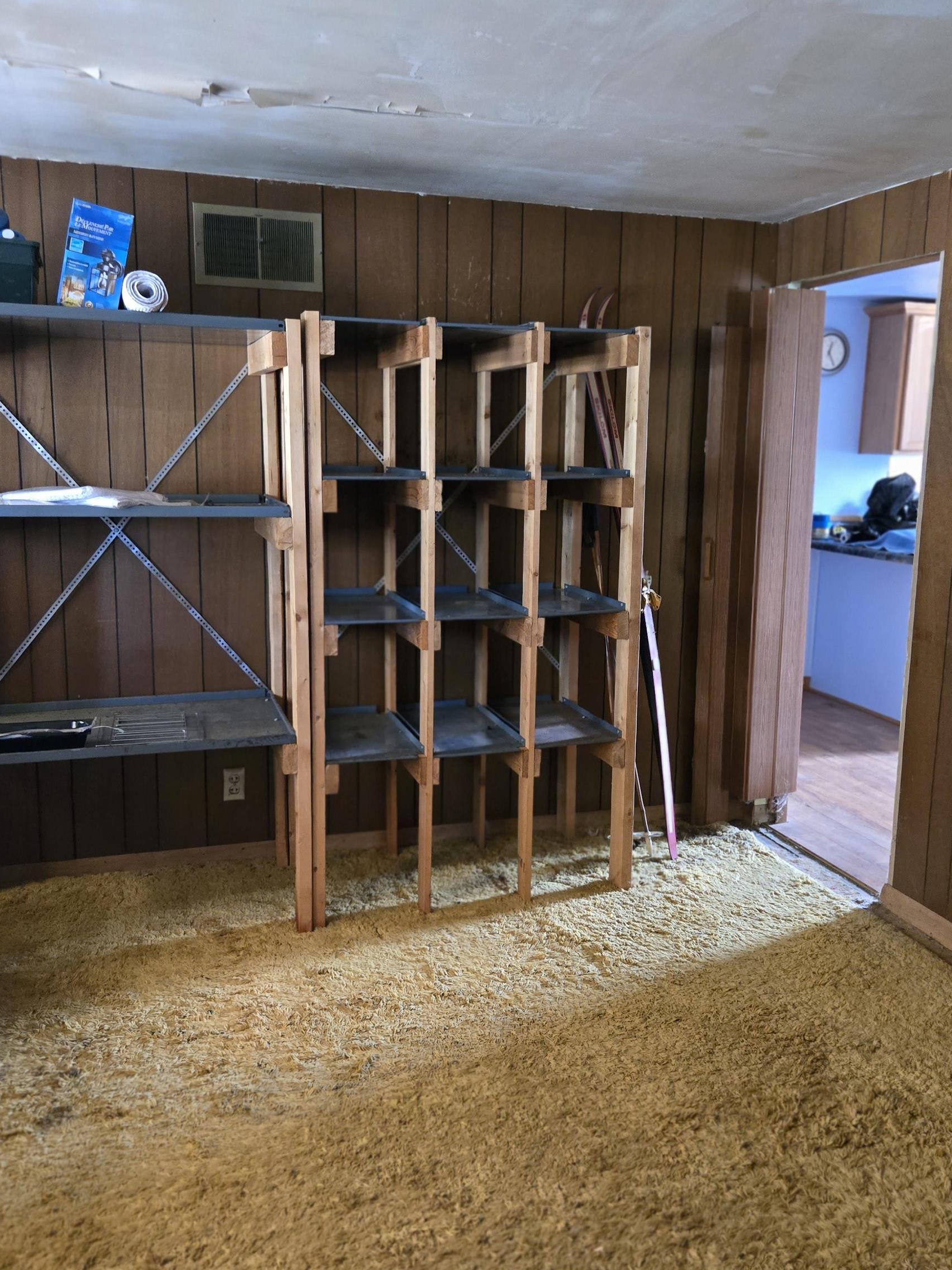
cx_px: 522
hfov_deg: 45.4
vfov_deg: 58.4
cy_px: 630
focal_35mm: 31
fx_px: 1137
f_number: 1.8
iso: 2000
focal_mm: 5.4
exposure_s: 1/60
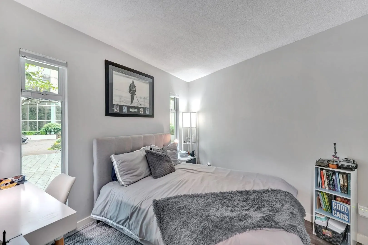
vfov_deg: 76.6
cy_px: 122
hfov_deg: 99.6
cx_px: 184
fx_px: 155
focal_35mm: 15
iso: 400
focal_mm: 15.2
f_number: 8
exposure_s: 1/4
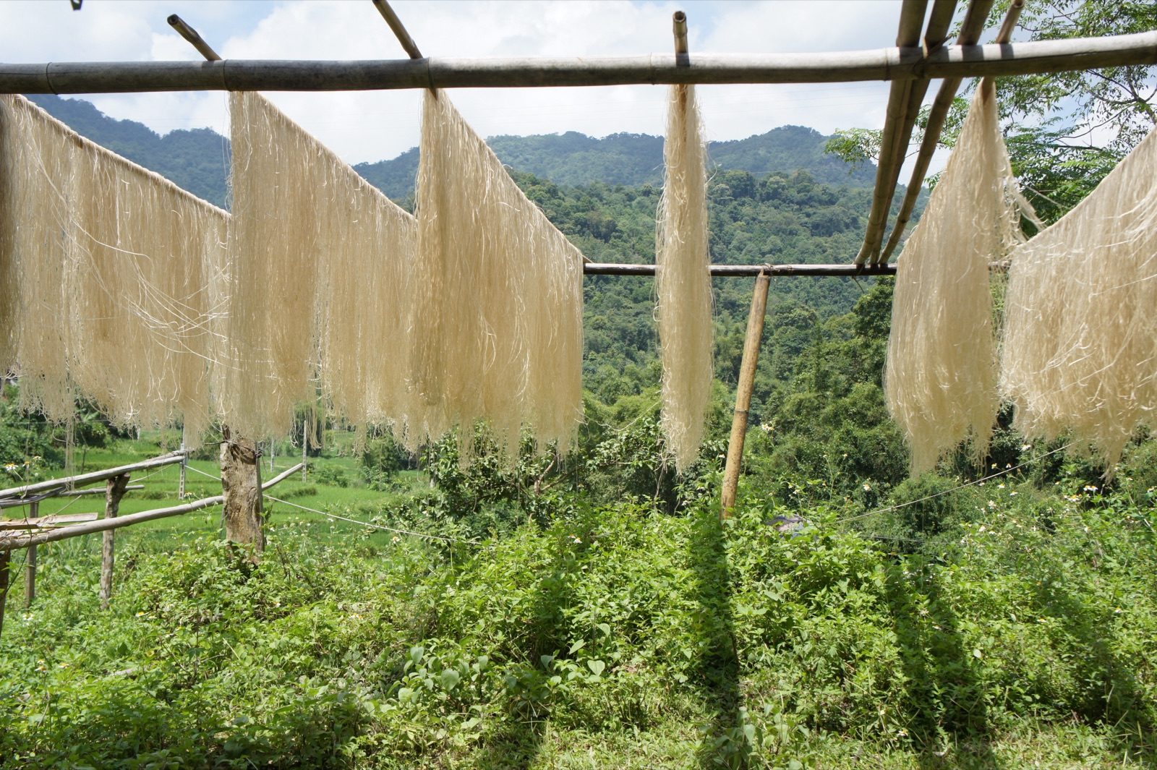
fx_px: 1301
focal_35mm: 40
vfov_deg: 33.0
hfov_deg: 47.9
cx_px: 578
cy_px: 385
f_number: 8
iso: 200
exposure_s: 1/320
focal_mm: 27
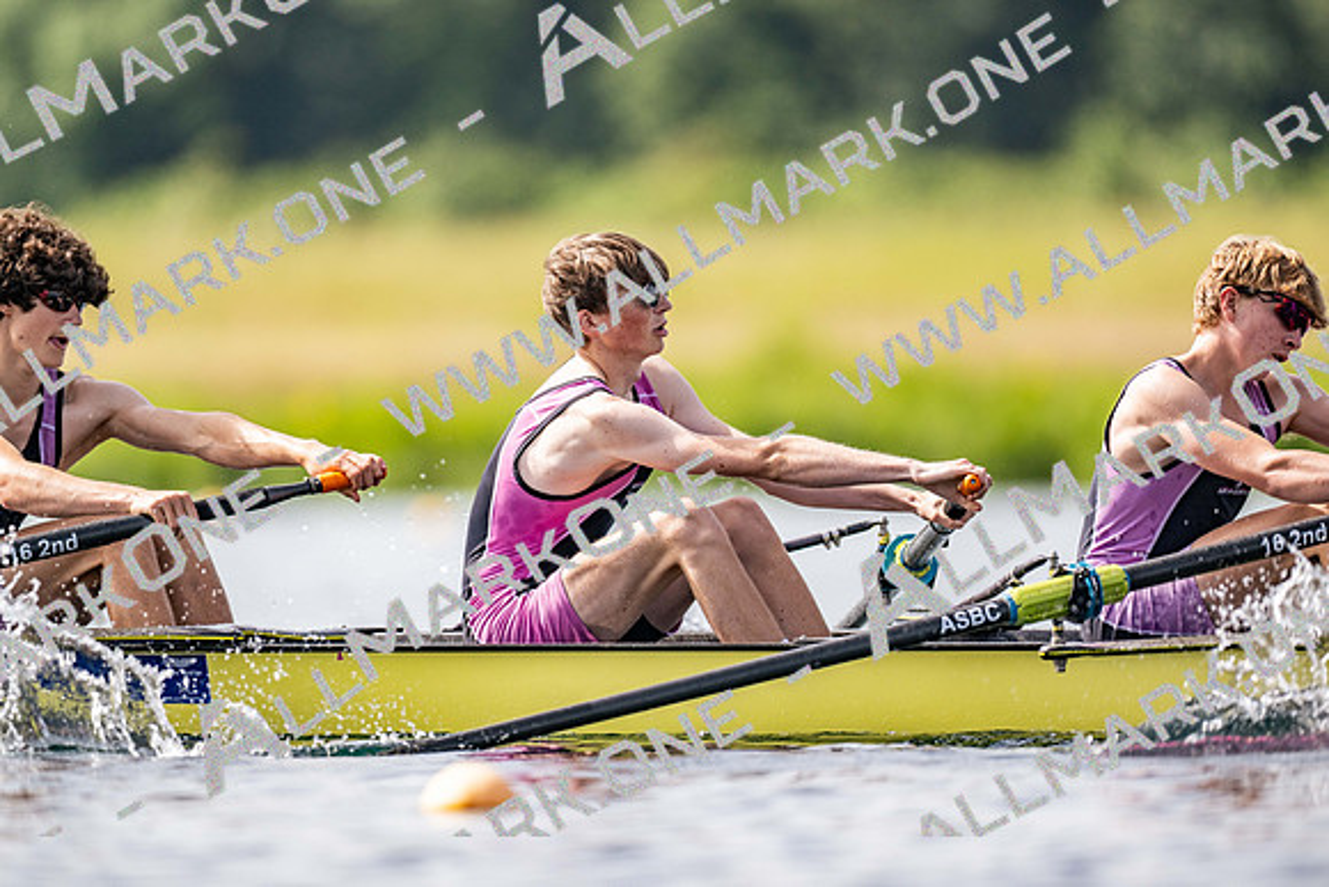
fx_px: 22154
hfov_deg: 3.4
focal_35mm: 600
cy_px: 444
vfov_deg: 2.3
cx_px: 664
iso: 220
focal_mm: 600
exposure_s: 1/2500
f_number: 4
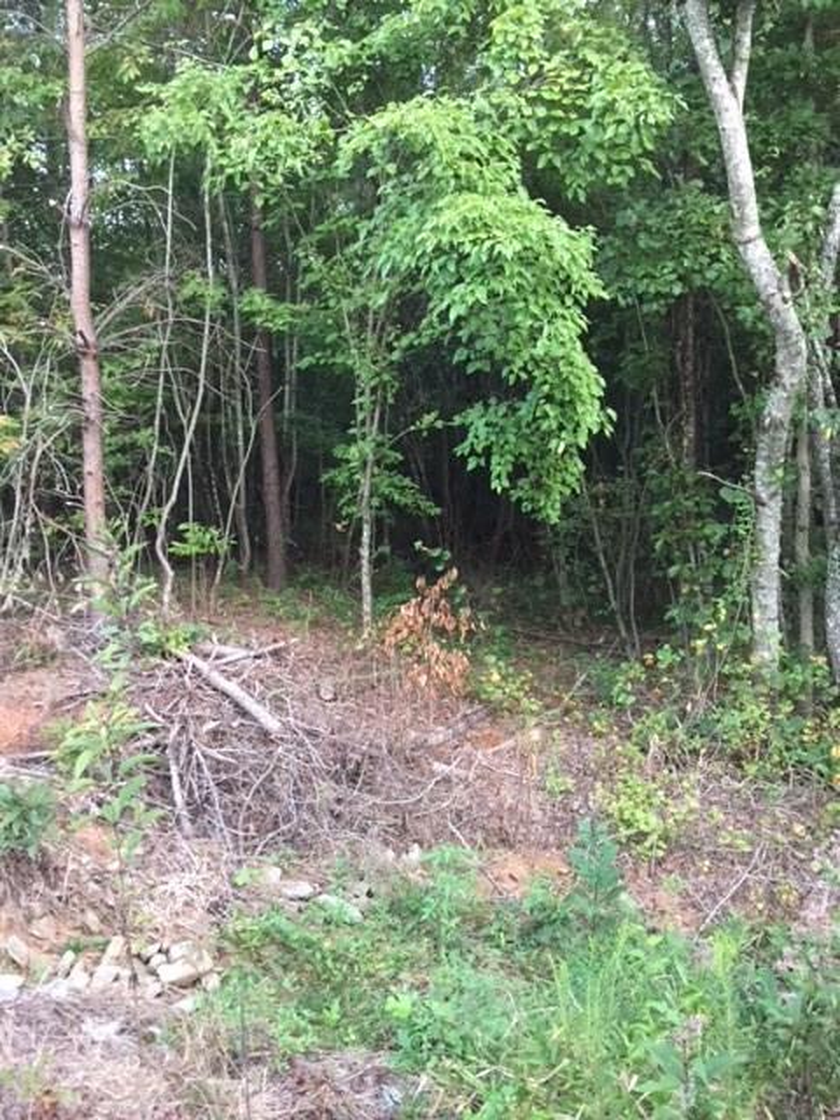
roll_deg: +1.3
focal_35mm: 29
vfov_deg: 61.7
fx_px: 938
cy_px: 560
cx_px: 420
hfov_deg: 48.2
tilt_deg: -7.3
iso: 320
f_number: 2.2
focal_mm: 4.15
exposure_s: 1/30
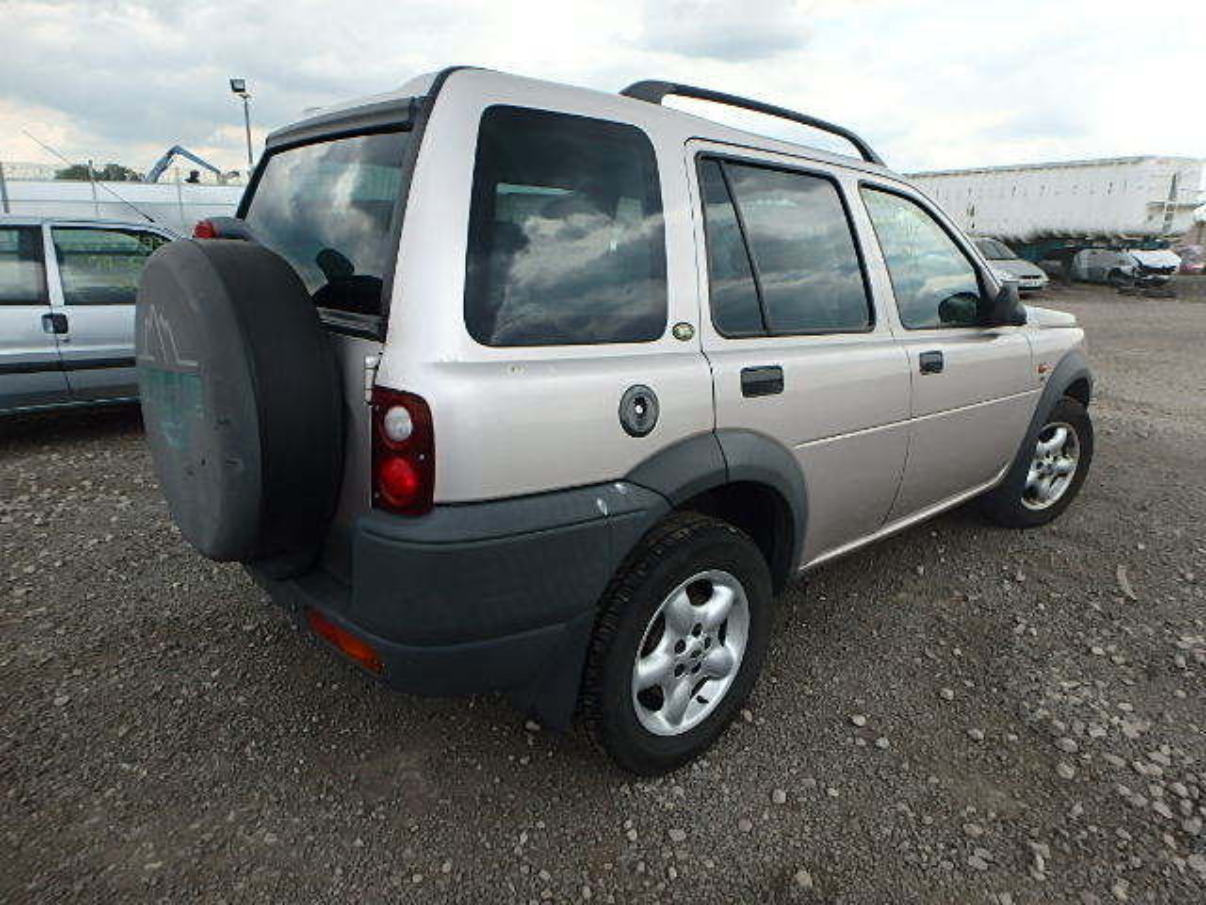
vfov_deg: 63.4
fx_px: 732
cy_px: 452
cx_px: 603
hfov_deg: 79.0
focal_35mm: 21
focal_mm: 3.7
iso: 125
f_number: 3.5
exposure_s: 1/640
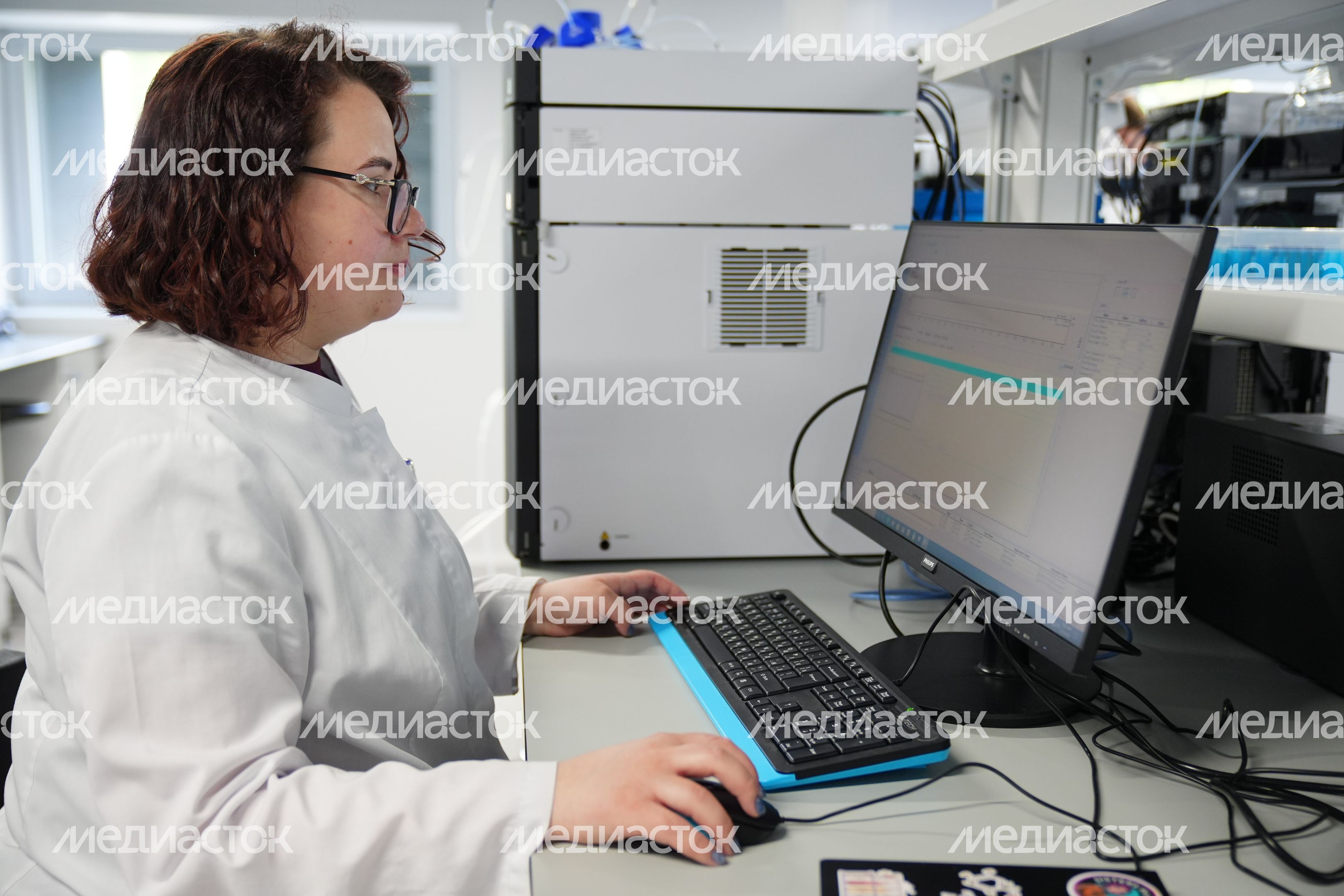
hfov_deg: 53.1
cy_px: 448
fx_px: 1344
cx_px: 672
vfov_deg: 36.9
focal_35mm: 36
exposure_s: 1/320
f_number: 2.8
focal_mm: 36
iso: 1250
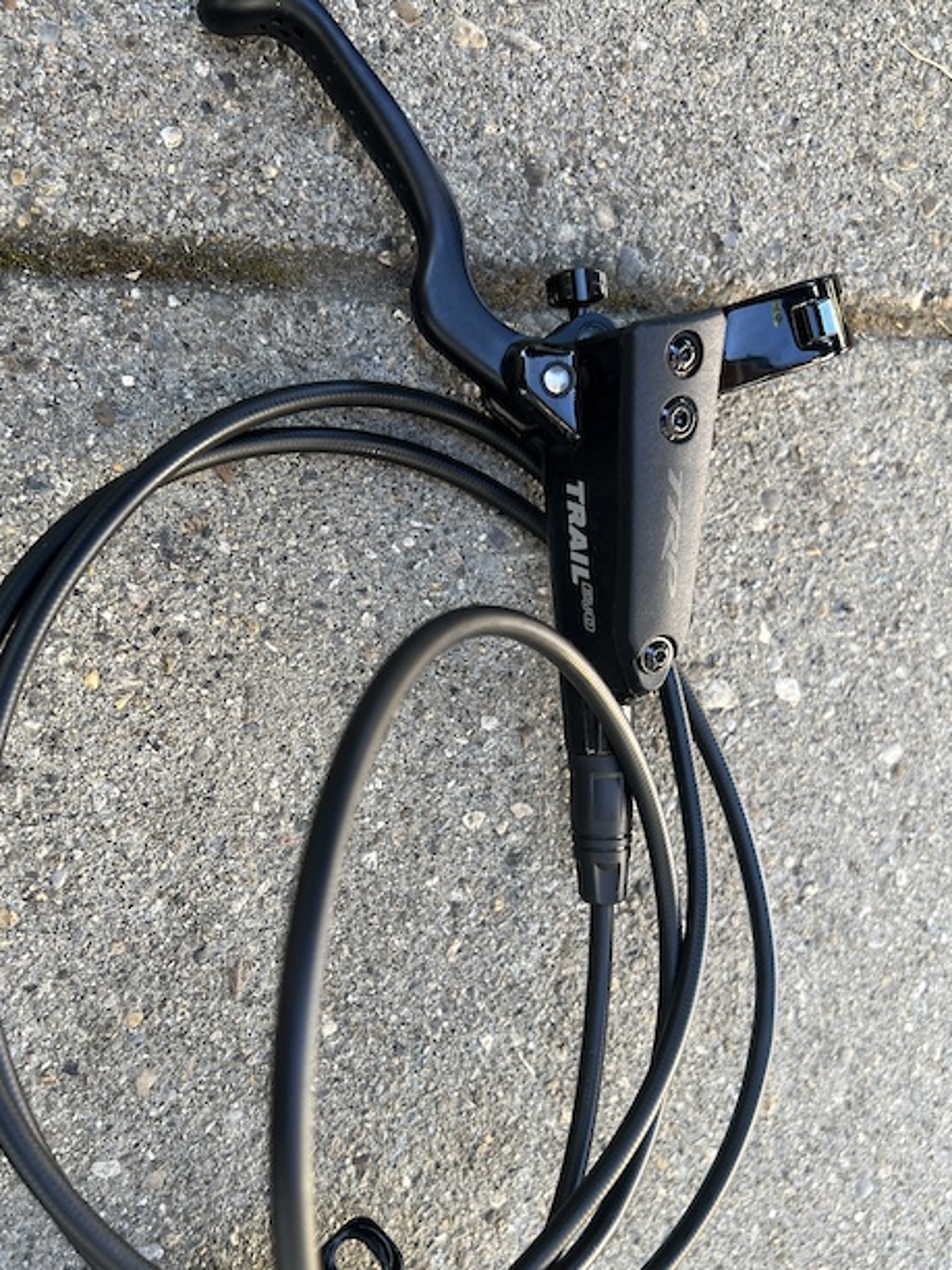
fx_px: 1247
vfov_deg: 53.6
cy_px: 757
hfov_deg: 41.6
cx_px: 392
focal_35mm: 34
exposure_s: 1/121
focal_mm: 5.7
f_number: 1.5
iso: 50
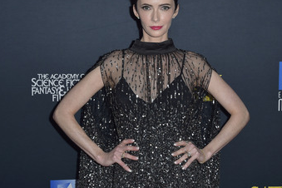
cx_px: 159
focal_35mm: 69
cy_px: 87
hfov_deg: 29.2
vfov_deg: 19.7
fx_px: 540
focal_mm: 52
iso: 250
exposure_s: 1/250
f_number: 6.3
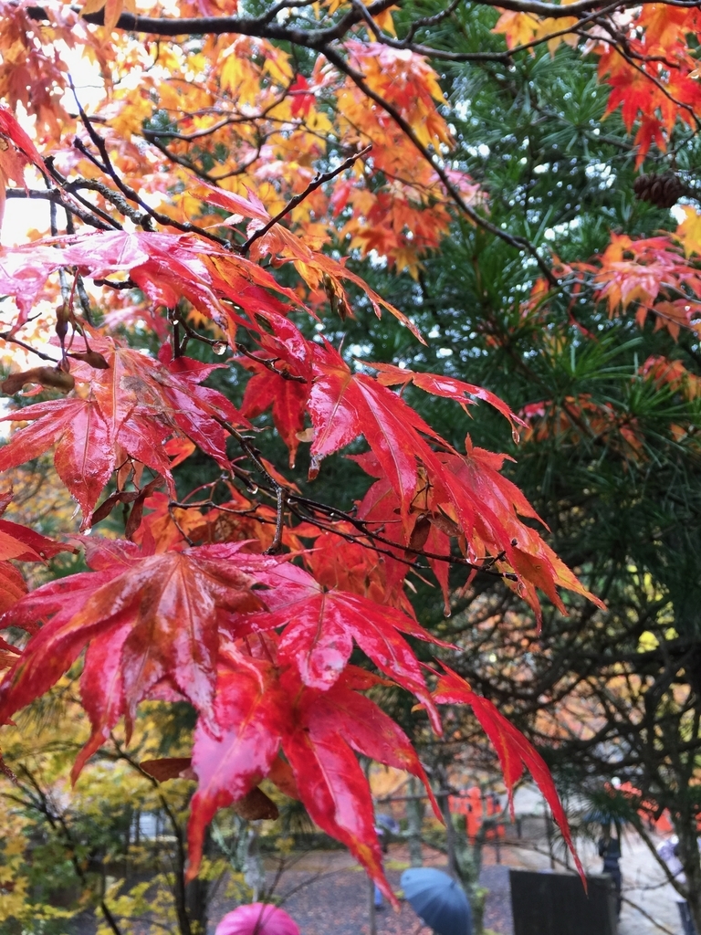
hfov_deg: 48.2
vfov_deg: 61.7
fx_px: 783
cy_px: 468
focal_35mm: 29
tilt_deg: +16.8
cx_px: 350
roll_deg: +3.8
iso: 32
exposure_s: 1/30
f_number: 2.2
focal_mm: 4.15
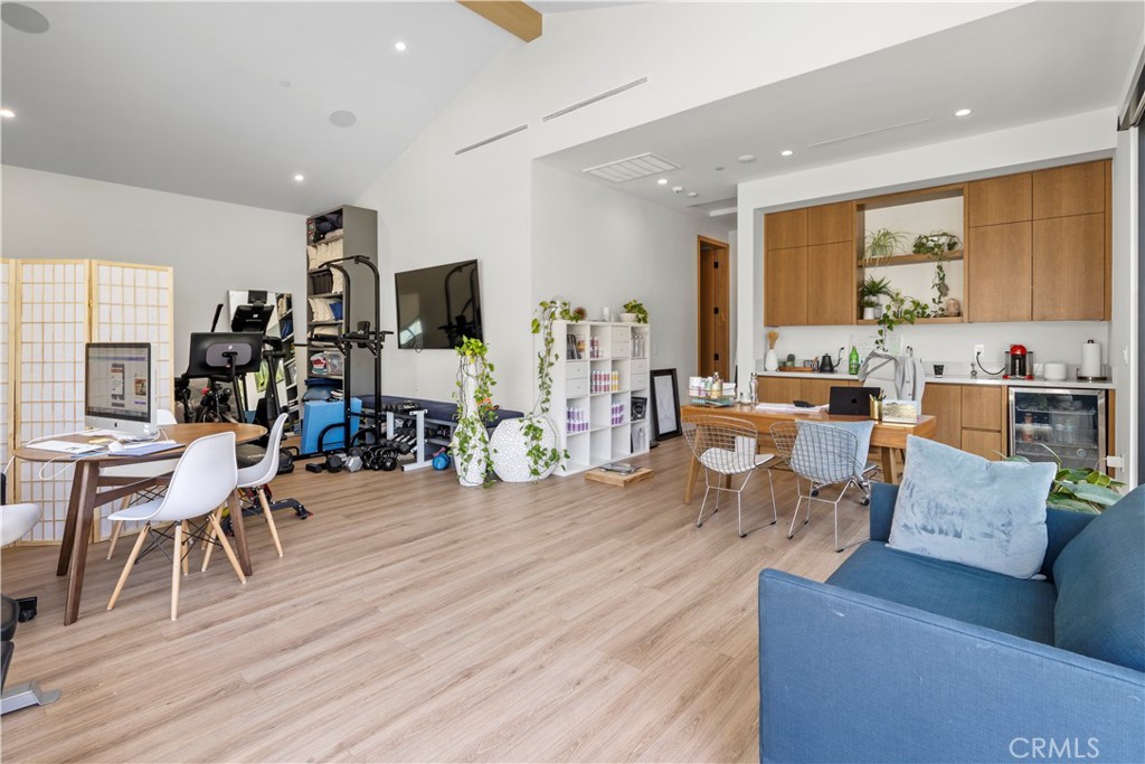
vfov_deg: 73.8
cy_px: 382
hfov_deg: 96.7
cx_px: 572
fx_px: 509
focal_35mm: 16
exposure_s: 1/5
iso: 200
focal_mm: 16
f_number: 7.1
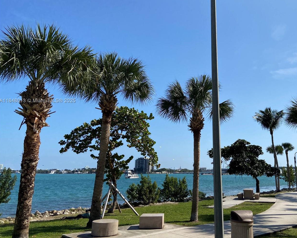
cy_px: 101
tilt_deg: +13.5
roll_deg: -1.3
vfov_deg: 44.4
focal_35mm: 33
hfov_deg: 53.4
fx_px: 290
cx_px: 191
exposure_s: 1/3731
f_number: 1.8
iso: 32
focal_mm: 4.25
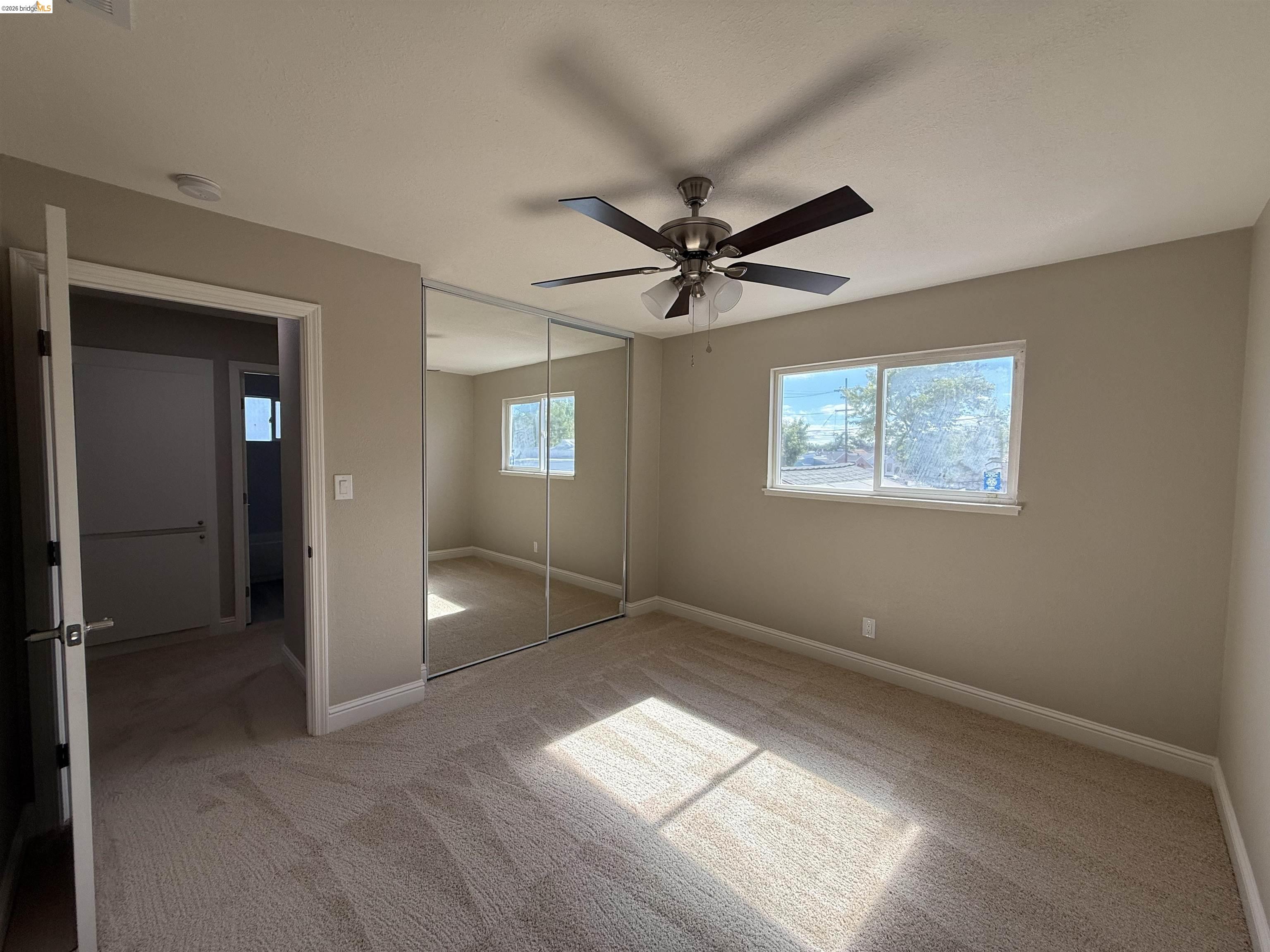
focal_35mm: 14
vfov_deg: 85.7
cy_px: 476
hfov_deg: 102.1
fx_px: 514
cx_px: 635
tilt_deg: -2.3
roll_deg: -1.1
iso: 64
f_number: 2.2
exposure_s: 1/333
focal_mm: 2.22
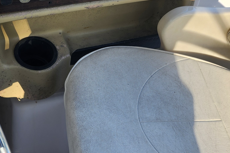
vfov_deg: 22.3
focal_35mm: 61
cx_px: 47
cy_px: 72
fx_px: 390
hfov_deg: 32.0
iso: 25
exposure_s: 1/207
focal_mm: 5.54
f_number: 1.8
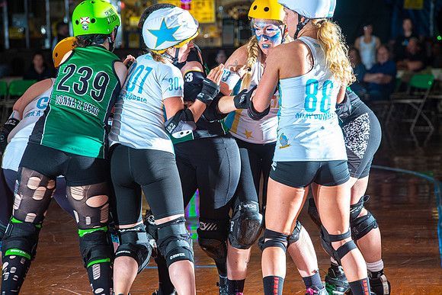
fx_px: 2272
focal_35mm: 185
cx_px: 221
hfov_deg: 11.1
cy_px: 148
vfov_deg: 7.4
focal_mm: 185
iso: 640
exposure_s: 1/160
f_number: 7.1
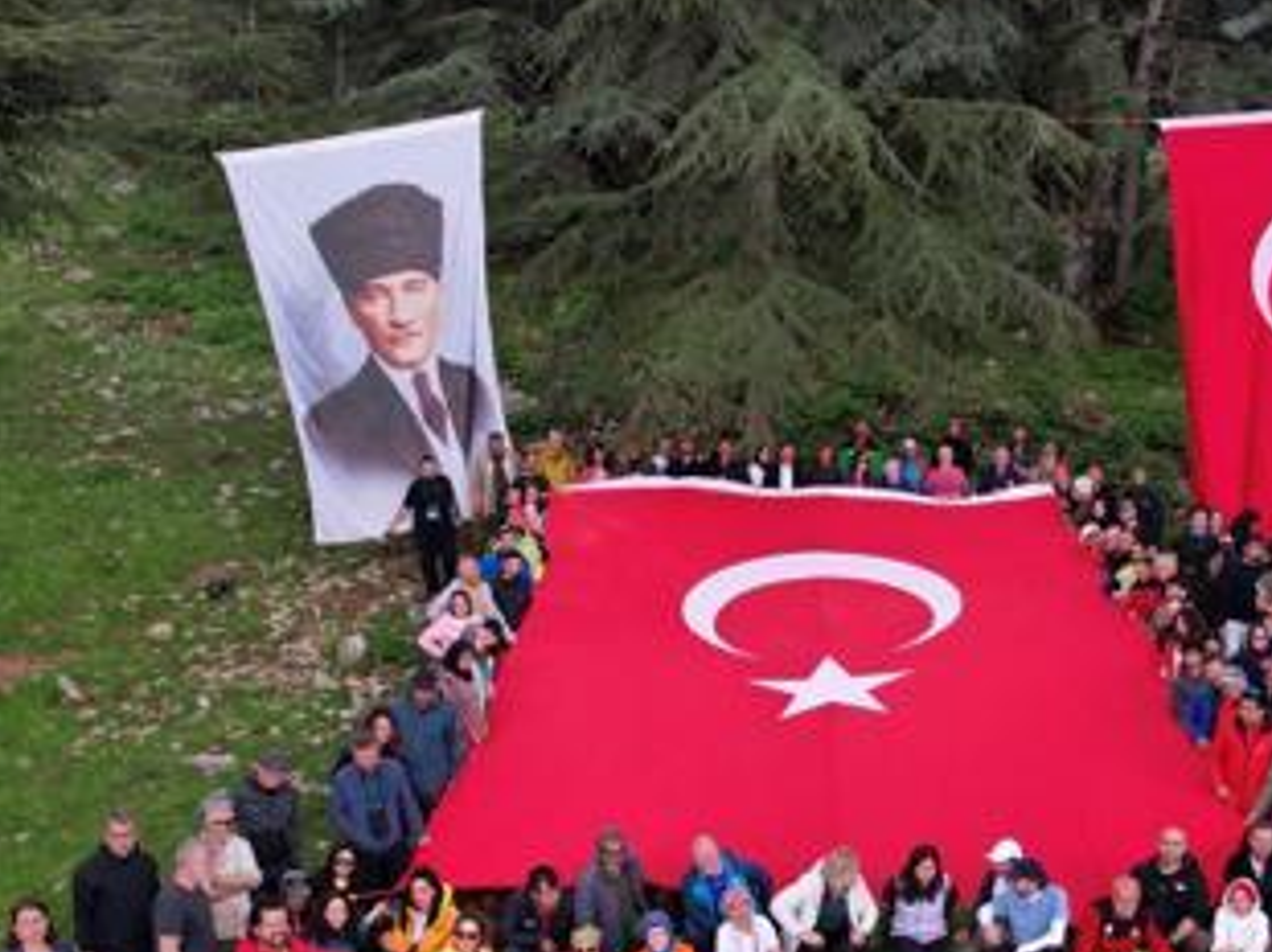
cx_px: 864
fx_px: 1542
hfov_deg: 44.1
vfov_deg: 33.9
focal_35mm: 42
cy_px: 665
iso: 100
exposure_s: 1/640
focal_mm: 8.38
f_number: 2.8
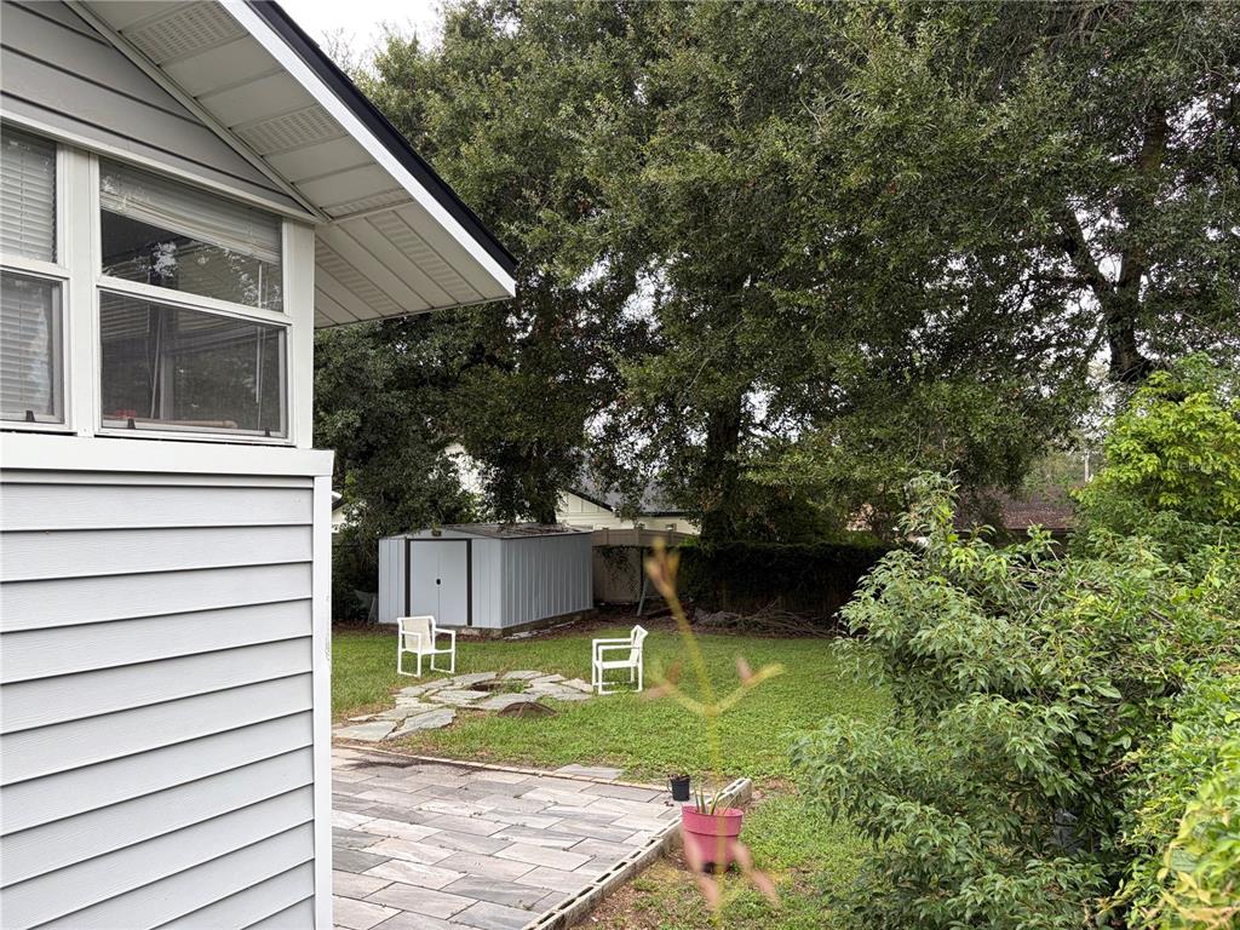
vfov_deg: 53.1
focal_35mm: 26
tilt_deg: +3.5
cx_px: 620
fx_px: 931
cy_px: 465
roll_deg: +1.9
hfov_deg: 67.3
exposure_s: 1/527
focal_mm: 5.96
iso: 50
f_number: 1.6
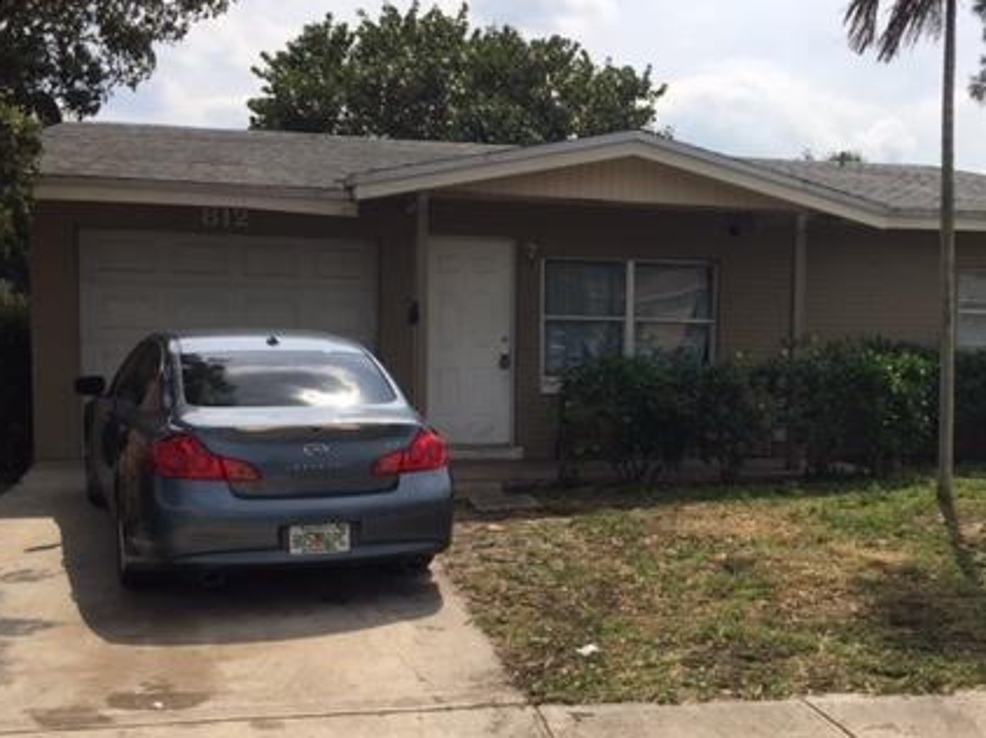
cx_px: 584
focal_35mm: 44
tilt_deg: -4.0
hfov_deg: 42.8
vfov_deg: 32.7
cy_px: 441
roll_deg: -1.7
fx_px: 1253
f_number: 2.2
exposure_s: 1/3049
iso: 32
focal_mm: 4.15
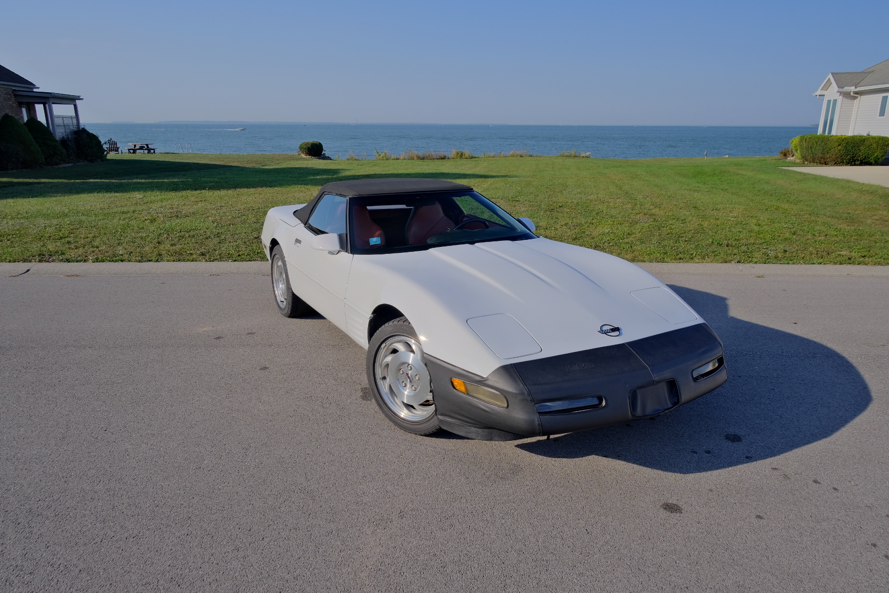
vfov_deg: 53.1
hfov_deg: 73.7
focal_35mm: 24
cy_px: 296
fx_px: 593
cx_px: 444
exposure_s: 1/1000
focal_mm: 16
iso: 640
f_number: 5.6
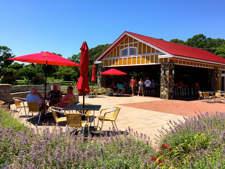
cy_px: 84
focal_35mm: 29
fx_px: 188
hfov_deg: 61.7
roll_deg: -2.6
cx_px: 112
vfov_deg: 48.2
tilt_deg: -2.0
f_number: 2.2
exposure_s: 1/1412
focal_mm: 4.15
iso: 32
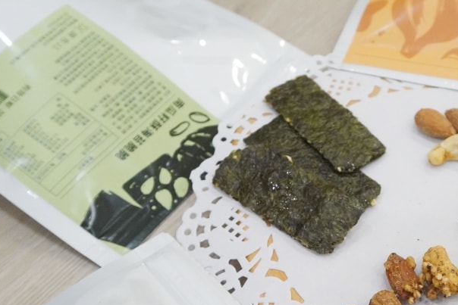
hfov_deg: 39.5
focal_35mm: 48
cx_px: 368
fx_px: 611
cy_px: 210
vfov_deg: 27.9
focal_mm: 10.93
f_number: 3.2
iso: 1600
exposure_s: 1/200
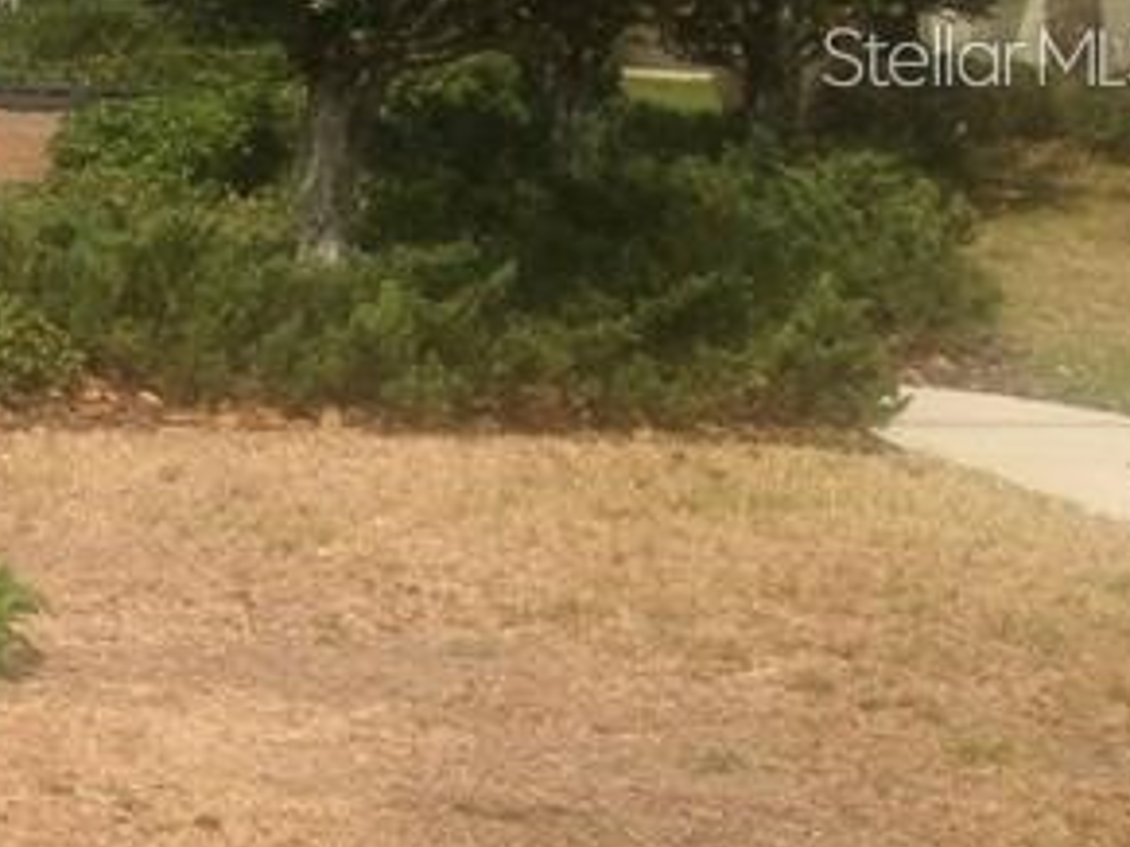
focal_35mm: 116
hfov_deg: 15.1
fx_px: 3785
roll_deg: -0.3
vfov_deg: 12.6
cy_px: 54
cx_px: -800
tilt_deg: -3.1
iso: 50
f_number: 2.4
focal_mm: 4.12
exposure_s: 1/2169
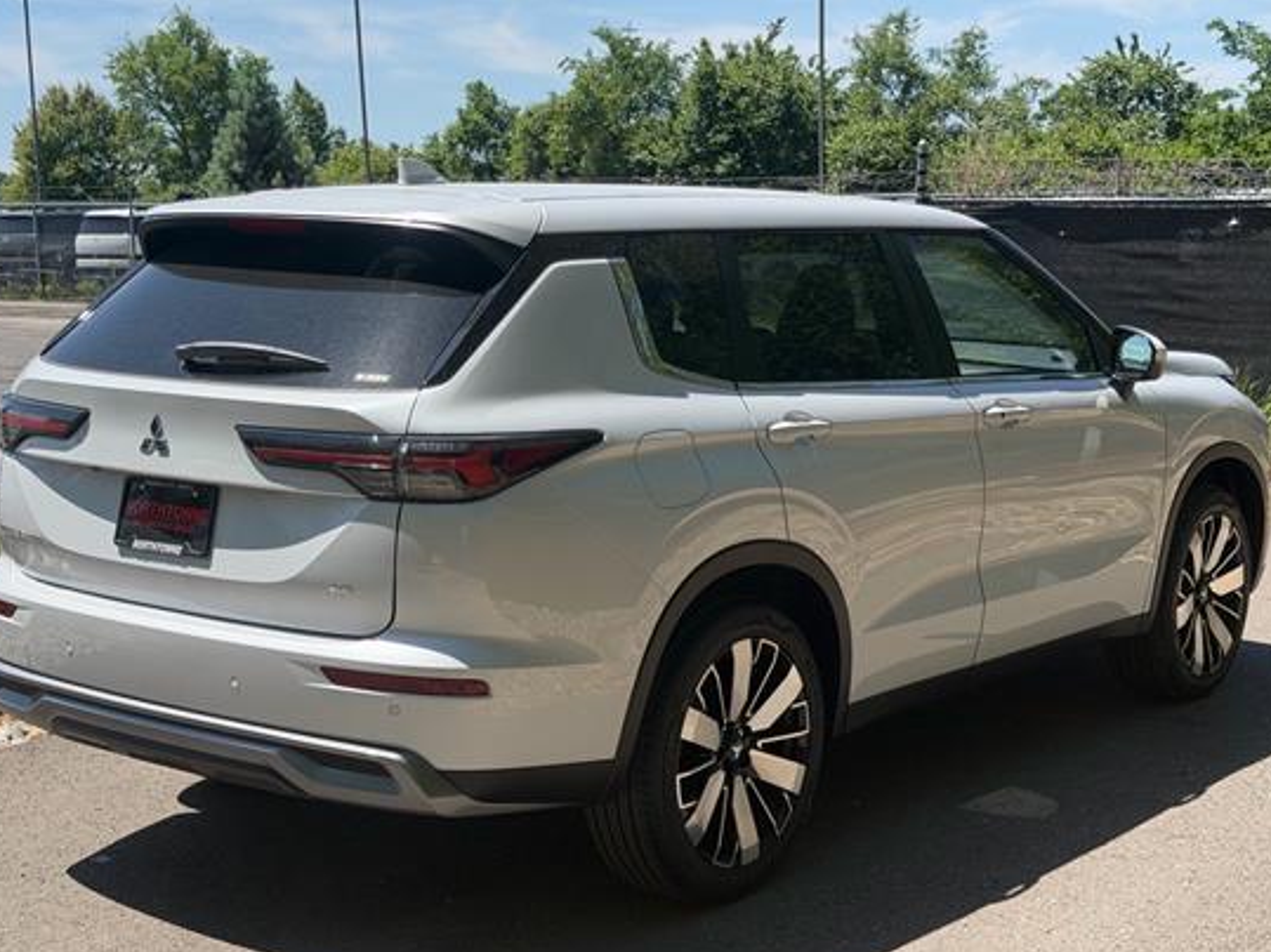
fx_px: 2092
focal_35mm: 57
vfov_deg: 25.6
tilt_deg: -5.1
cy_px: 525
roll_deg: +2.7
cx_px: 606
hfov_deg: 33.8
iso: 100
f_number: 1.78
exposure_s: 1/4098
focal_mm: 6.76
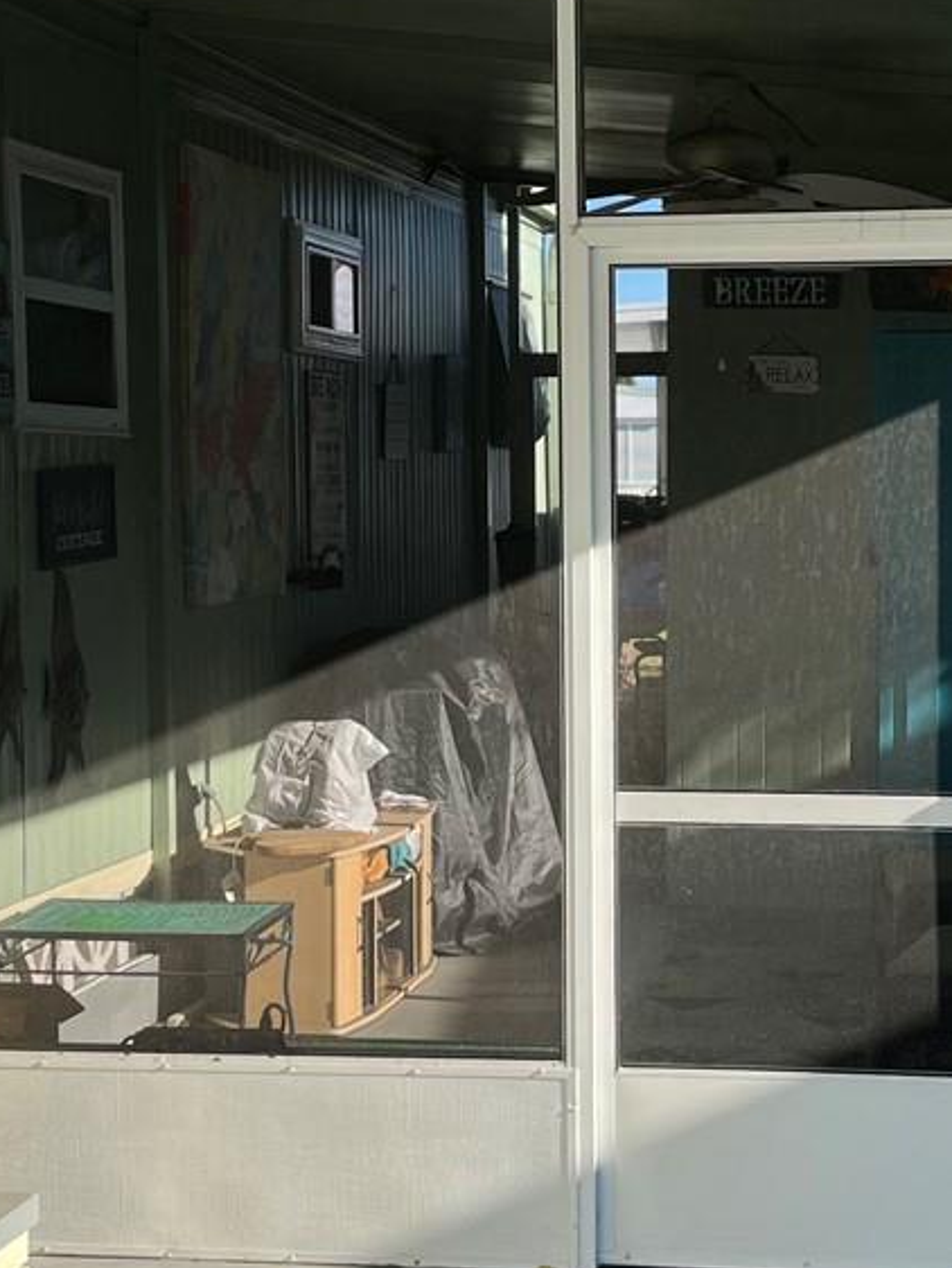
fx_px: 2711
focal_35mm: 74
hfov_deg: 19.8
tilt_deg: -1.9
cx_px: 695
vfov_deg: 26.3
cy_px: 706
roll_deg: +0.3
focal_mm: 5.1
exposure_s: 1/1186
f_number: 1.6
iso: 50
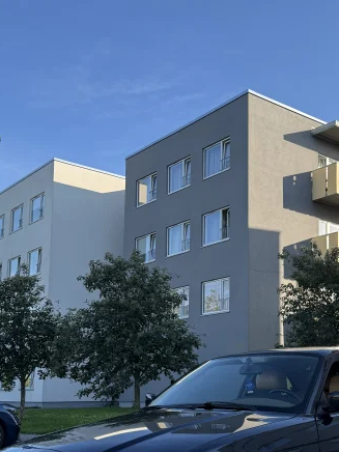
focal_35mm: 47
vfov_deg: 40.0
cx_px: 227
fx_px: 614
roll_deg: -1.1
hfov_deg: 30.6
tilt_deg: +9.4
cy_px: 293
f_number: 1.78
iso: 100
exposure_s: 1/1493
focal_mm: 6.76
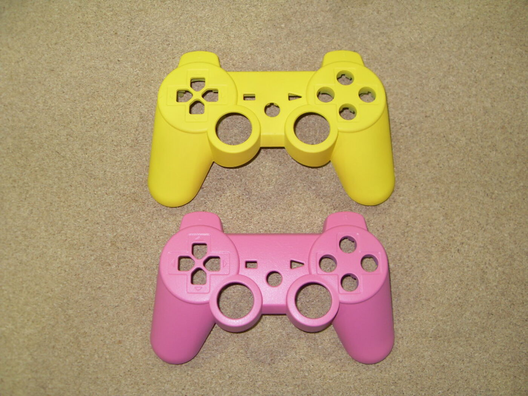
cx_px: 264
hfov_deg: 52.6
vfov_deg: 40.7
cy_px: 198
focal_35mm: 35
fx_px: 534
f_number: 2.8
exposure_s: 1/45
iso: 100
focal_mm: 6.3
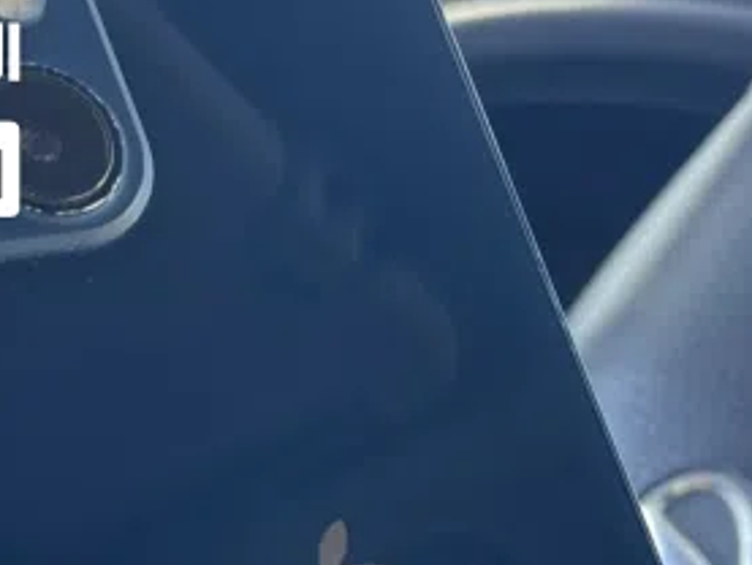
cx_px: 429
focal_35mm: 60
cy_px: 608
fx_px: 1304
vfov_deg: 23.1
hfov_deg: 32.1
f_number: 1.6
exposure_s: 1/121
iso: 100
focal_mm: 4.2
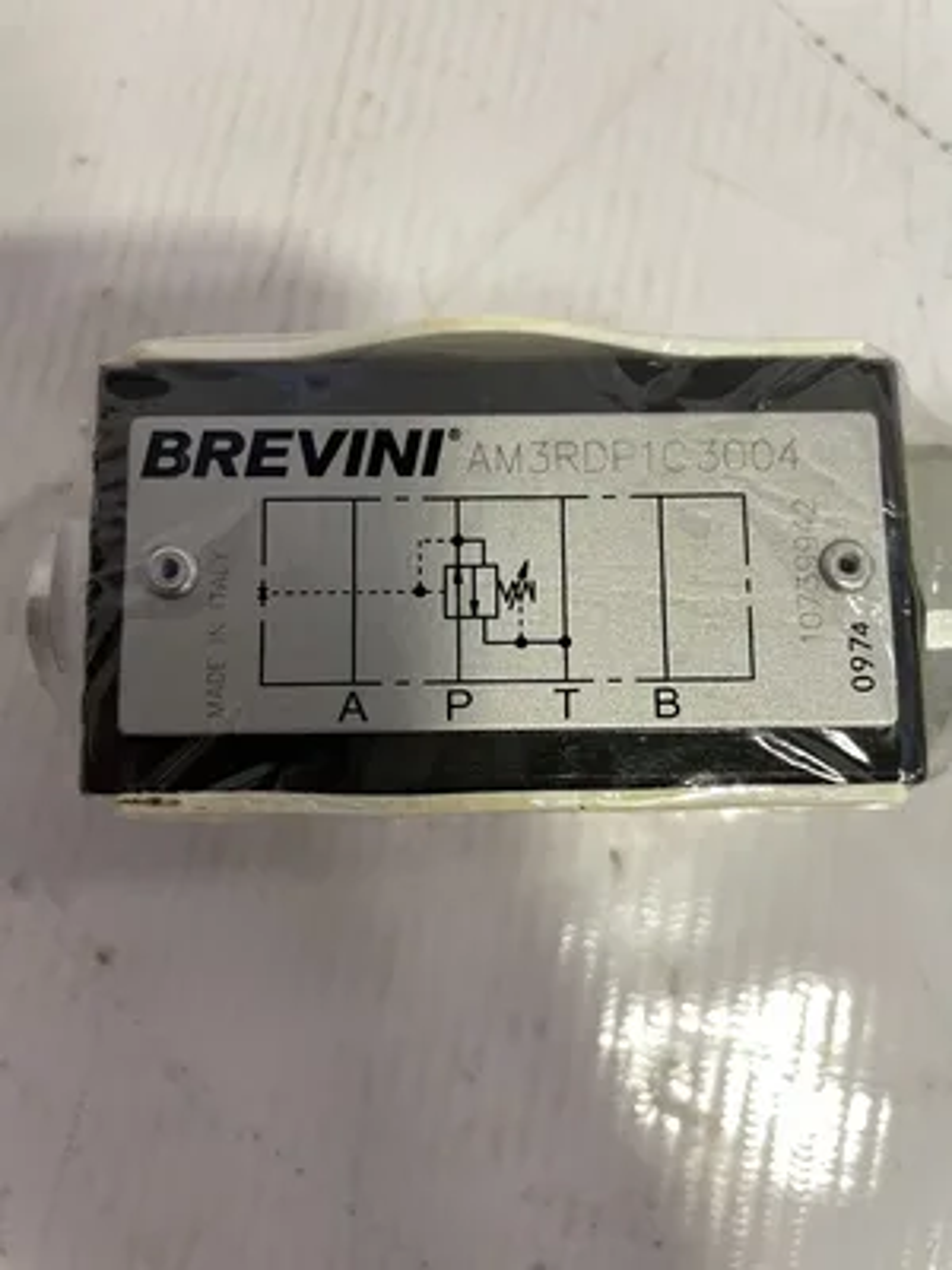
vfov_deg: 67.3
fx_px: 953
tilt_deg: -82.5
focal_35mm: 26
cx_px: 476
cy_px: 635
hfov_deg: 53.1
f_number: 1.6
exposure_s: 1/60
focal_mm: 4.2
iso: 200
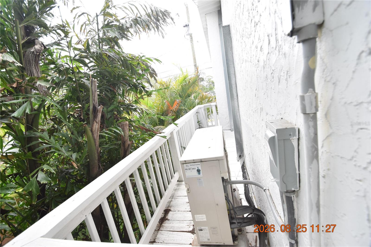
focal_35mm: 15
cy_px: 124
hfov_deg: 100.4
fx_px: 155
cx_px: 186
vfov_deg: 77.3
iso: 400
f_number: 5.6
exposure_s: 1/125
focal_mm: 10
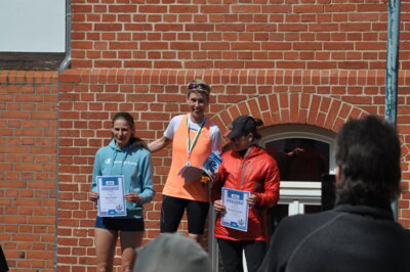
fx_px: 1366
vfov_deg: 11.4
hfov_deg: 17.1
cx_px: 205
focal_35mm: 120
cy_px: 136
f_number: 8
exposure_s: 1/2000
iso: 400
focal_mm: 80
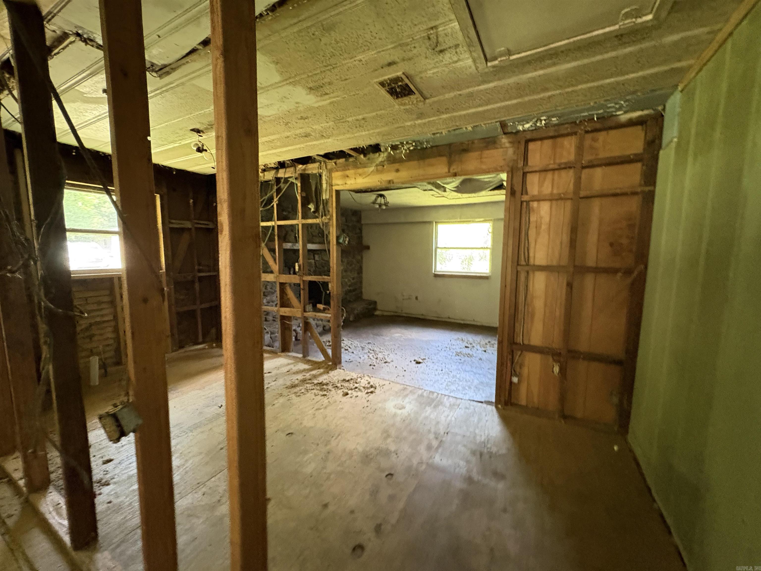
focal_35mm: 14
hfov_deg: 102.1
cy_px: 286
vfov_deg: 85.7
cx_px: 380
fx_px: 308
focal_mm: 2.22
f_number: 2.2
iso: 800
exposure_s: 1/51
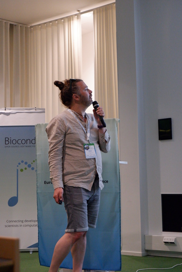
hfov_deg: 21.6
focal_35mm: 63
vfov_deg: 31.9
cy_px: 136
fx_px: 477
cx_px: 91
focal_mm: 42
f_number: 5.6
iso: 5000
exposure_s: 1/180
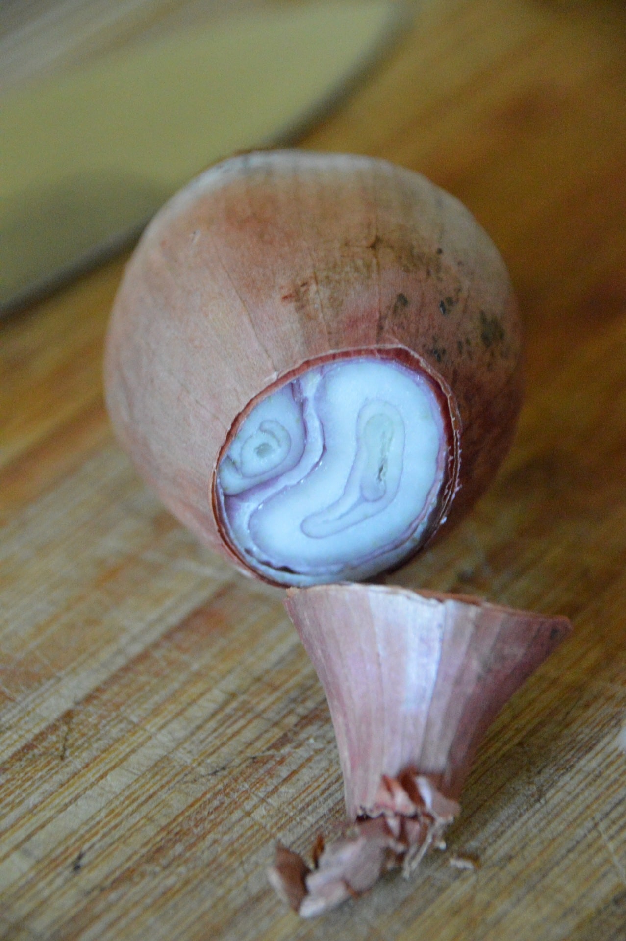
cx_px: 313
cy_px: 470
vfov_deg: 10.6
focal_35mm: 195
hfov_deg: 7.0
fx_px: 5094
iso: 6400
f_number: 6.3
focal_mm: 130
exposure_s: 1/80
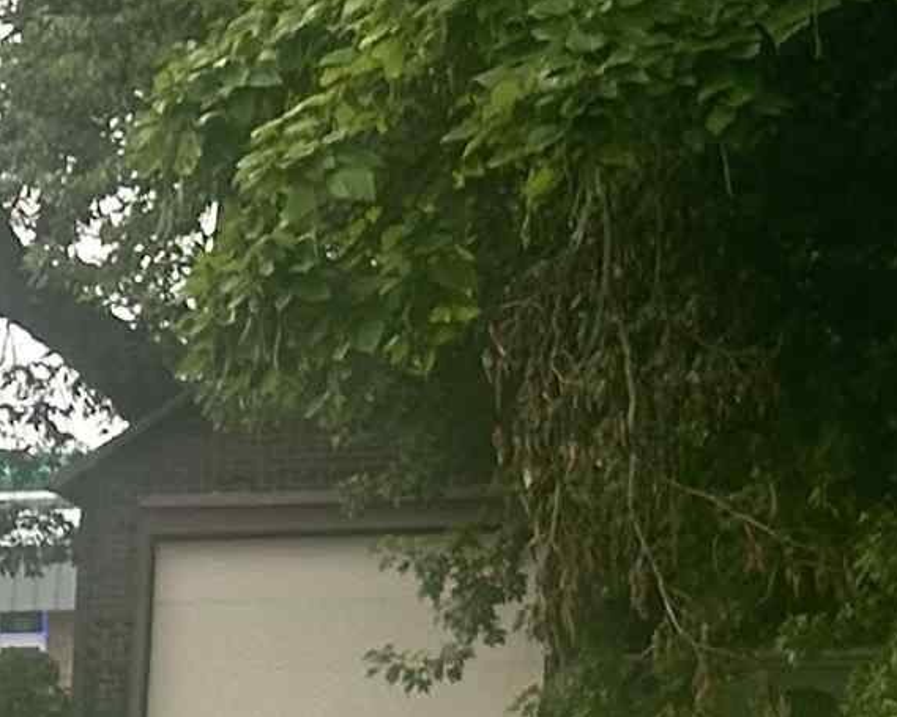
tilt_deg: -6.2
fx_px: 6715
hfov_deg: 7.4
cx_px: -783
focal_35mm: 253
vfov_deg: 5.9
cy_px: 1581
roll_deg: +1.6
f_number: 1.78
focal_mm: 6.86
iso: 64
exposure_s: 1/555
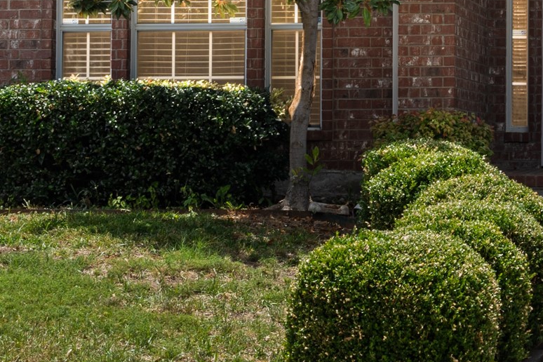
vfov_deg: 9.3
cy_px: -74
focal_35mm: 146
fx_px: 2202
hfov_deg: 13.7
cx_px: 638
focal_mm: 35
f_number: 16
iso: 80
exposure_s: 1/5
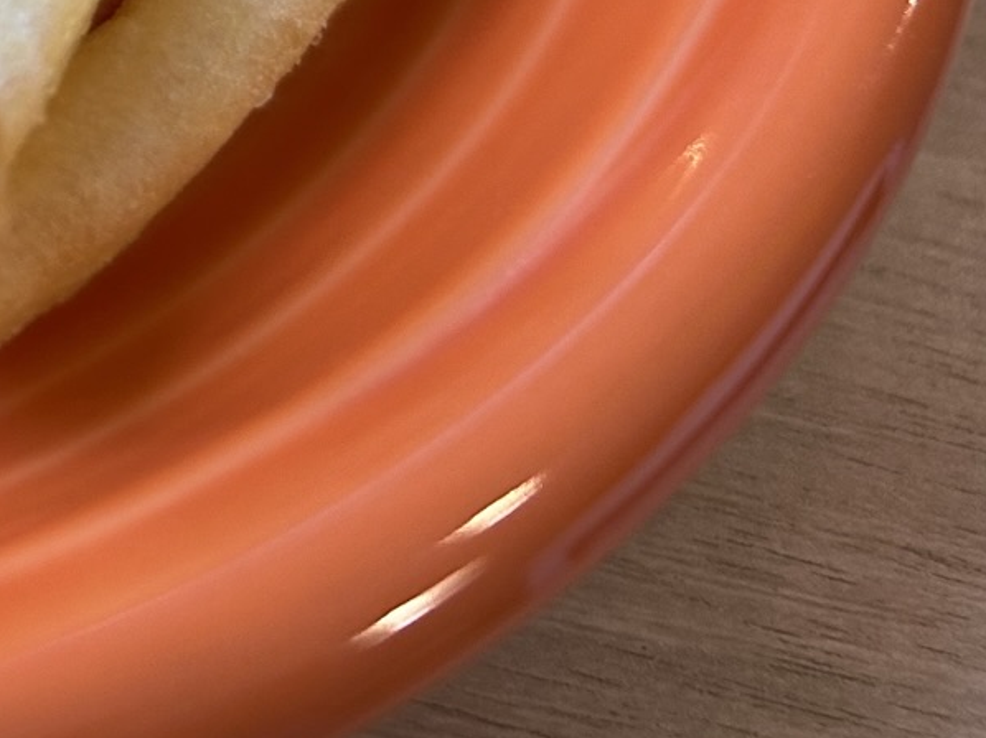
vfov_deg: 15.9
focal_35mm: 87
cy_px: -273
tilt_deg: -48.1
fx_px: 2477
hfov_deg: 18.7
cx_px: -661
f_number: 1.5
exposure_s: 1/100
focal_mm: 5.7
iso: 64
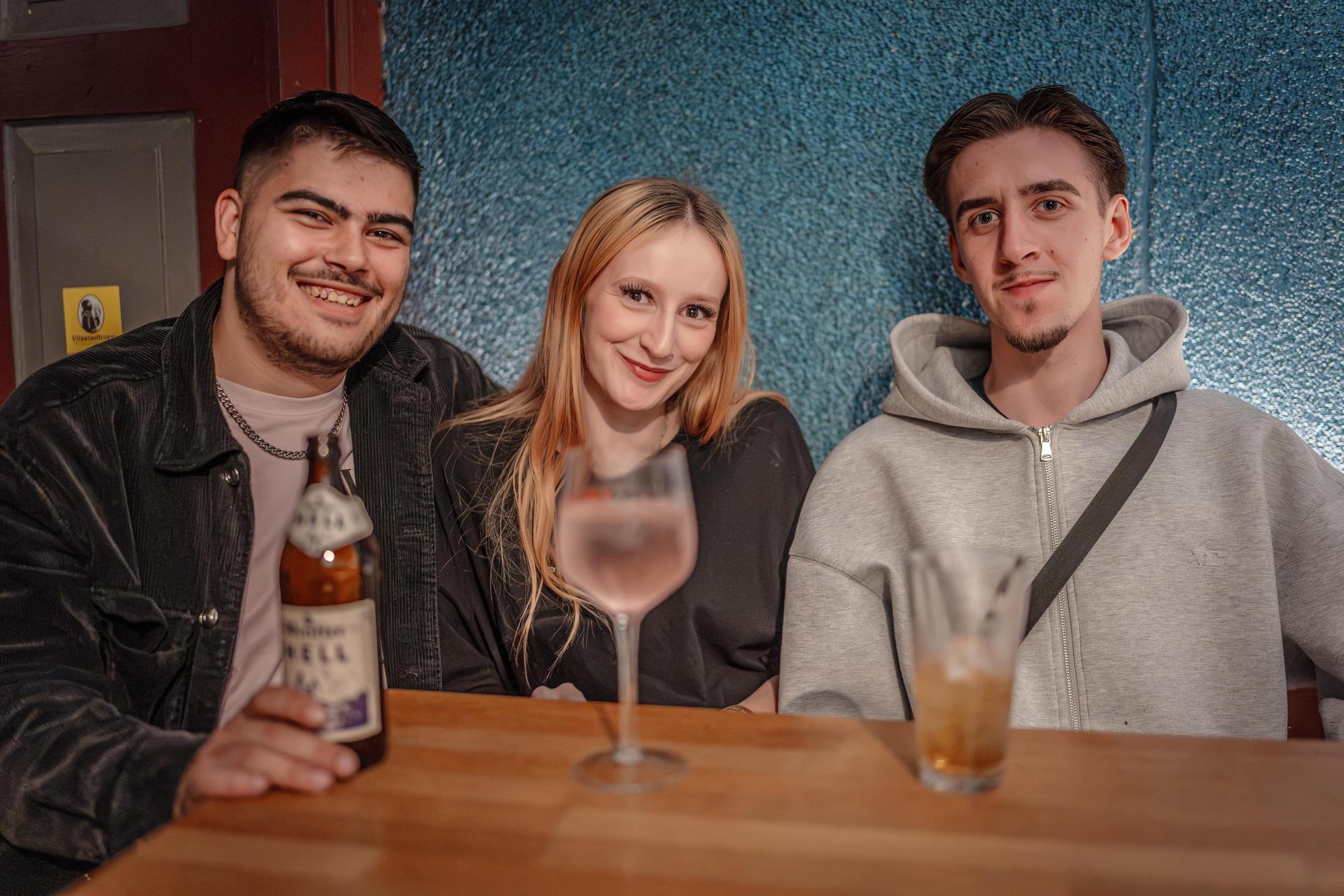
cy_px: 448
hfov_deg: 54.4
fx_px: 1307
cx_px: 672
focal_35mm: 35
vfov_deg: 37.9
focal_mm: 35
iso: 8000
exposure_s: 1/160
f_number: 1.2
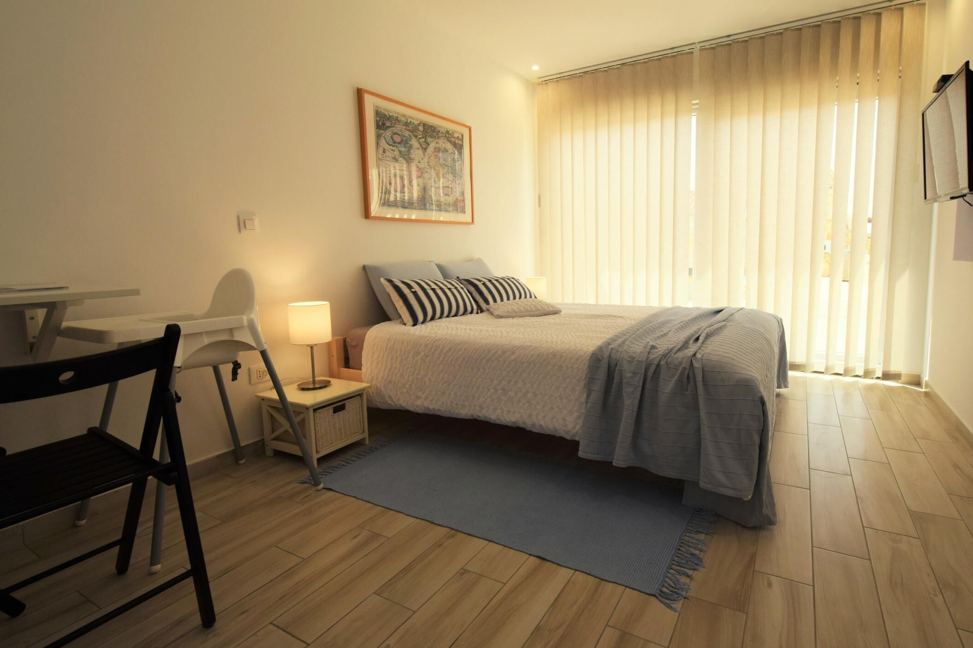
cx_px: 534
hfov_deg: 93.0
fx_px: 459
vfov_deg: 70.2
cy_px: 290
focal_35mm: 17
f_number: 5.6
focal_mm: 10
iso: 400
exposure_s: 1/125
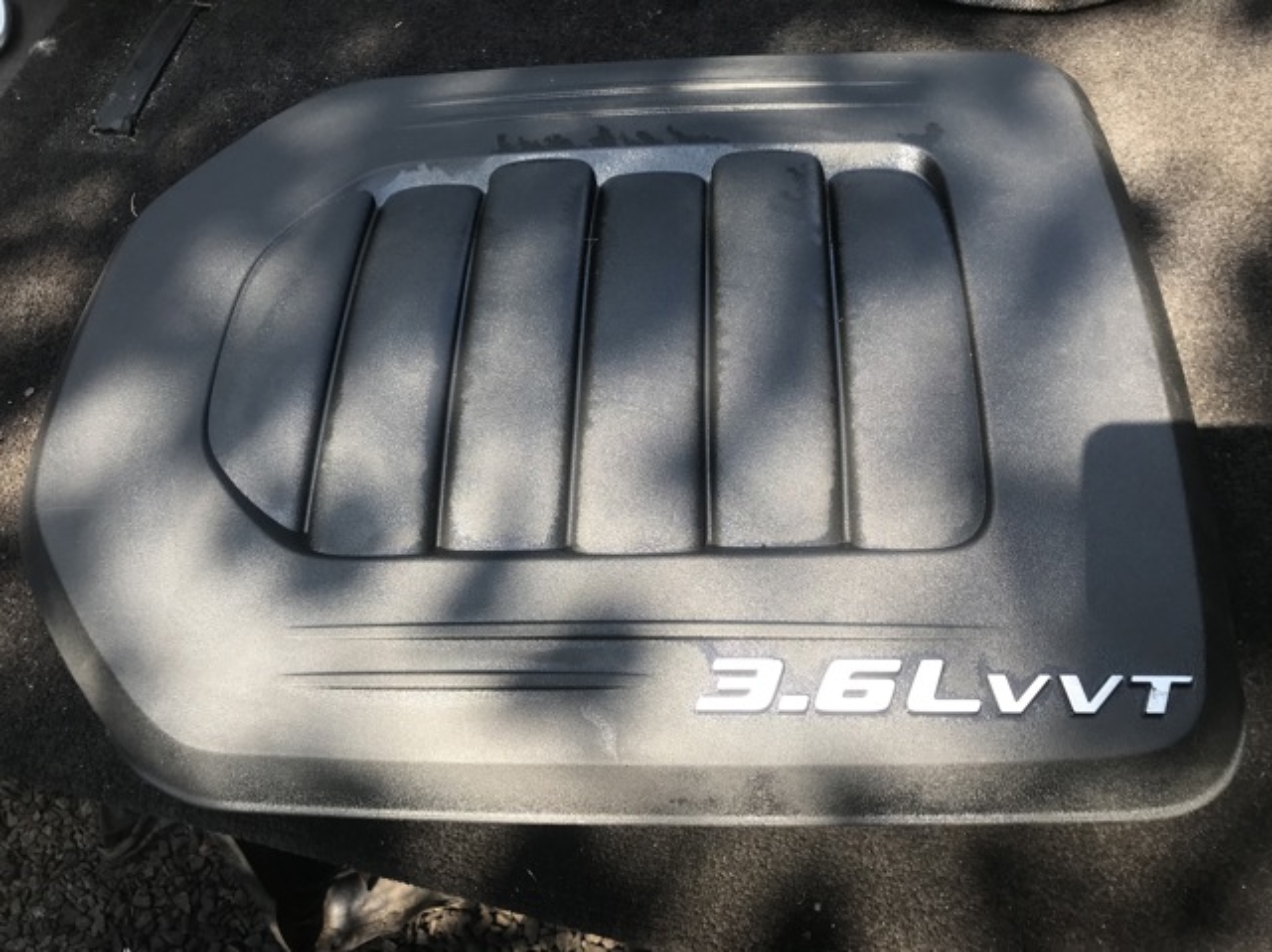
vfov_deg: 49.7
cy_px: 476
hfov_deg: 63.5
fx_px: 1028
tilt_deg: -62.9
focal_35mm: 28
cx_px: 636
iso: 20
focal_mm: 3.99
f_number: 1.8
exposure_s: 1/327
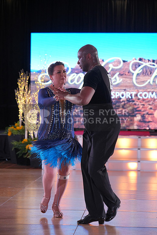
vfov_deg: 21.0
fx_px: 634
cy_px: 118
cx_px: 78
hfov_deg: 14.1
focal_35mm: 97
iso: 1600
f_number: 4
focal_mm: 97
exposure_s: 1/400
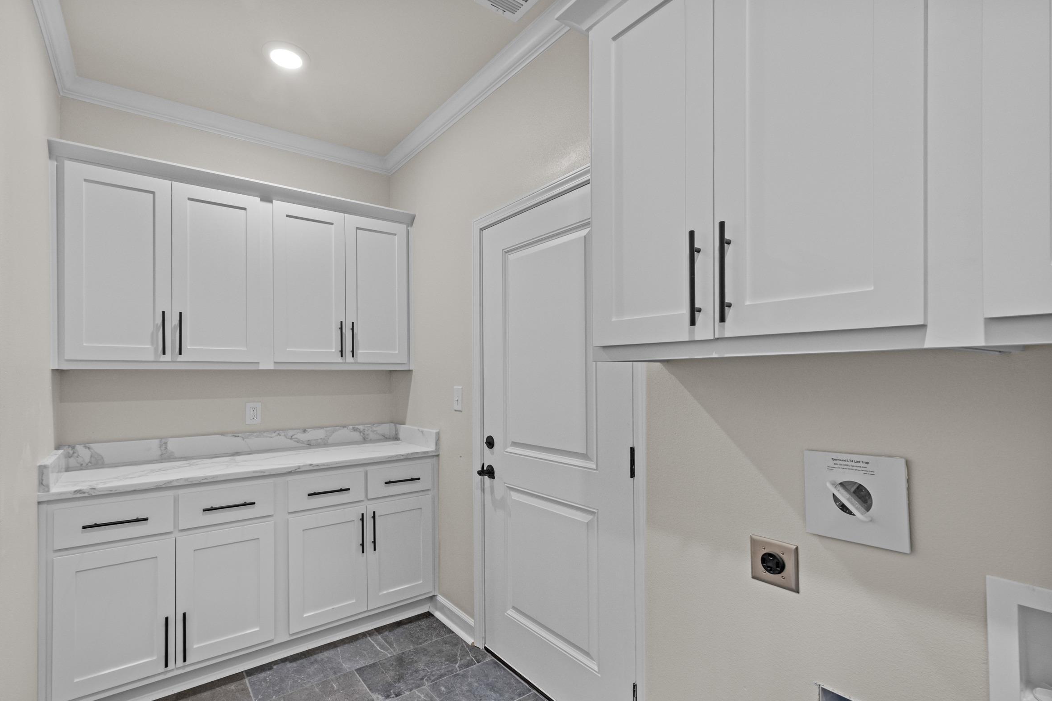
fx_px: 467
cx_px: 502
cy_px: 364
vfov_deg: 73.7
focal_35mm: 16
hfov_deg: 96.7
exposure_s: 1/1.67
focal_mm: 10
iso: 400
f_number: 7.1
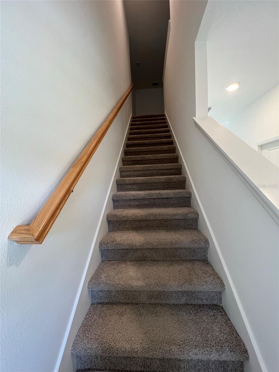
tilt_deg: -2.0
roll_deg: +2.5
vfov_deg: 106.2
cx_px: 140
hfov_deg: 89.9
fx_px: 140
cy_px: 186
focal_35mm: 13
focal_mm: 1.57
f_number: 1.8
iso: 200
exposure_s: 1/60
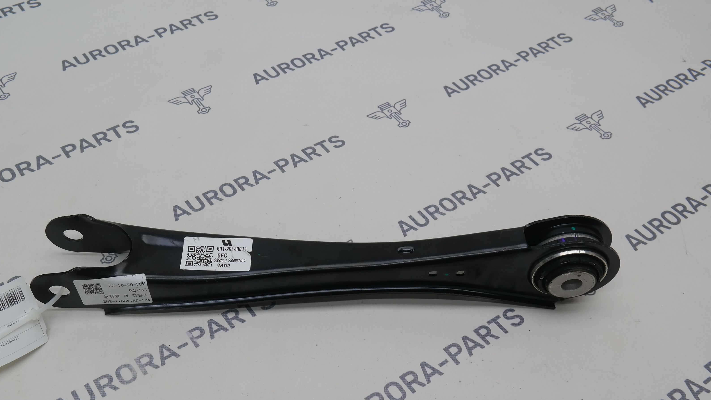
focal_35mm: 37
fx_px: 698
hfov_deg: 53.9
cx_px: 313
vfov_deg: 31.8
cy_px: 253
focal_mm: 19
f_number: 7.1
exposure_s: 1/40
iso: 200
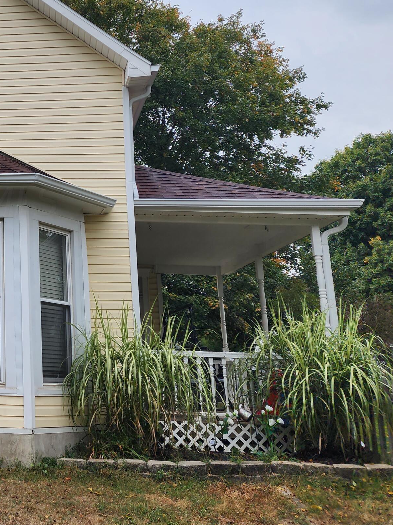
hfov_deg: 30.1
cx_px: -40
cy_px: 201
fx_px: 651
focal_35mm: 43
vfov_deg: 43.6
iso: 16
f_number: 1.8
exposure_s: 1/180
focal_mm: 6.4
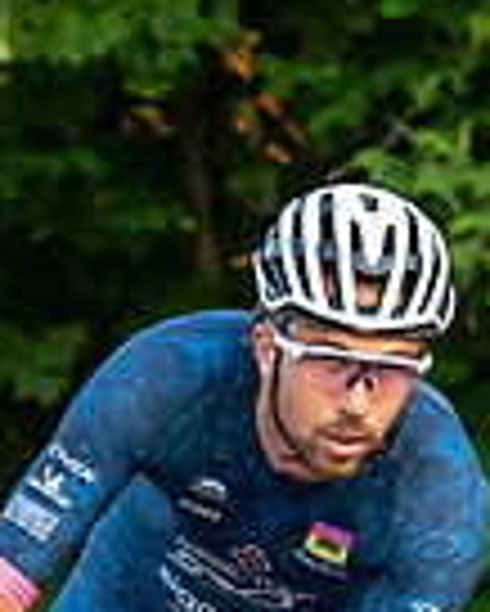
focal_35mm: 708
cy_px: 1201
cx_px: 342
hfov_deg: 2.2
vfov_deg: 2.7
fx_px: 12820
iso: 1000
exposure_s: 1/800
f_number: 3.5
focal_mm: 72
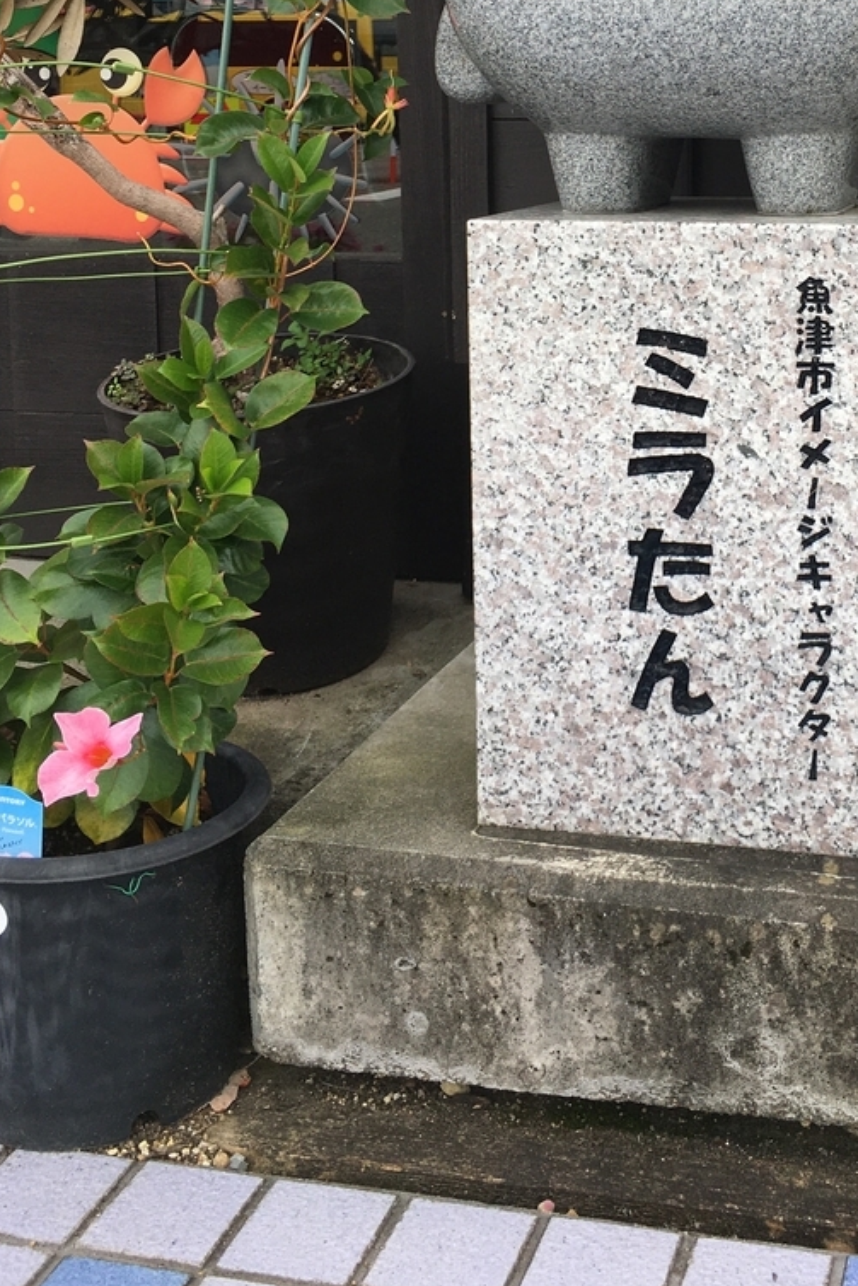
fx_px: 1715
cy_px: 292
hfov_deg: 27.5
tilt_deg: -6.2
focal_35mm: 48
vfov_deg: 39.8
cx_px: 694
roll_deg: -0.6
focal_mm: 4.15
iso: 25
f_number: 2.2
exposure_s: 1/304
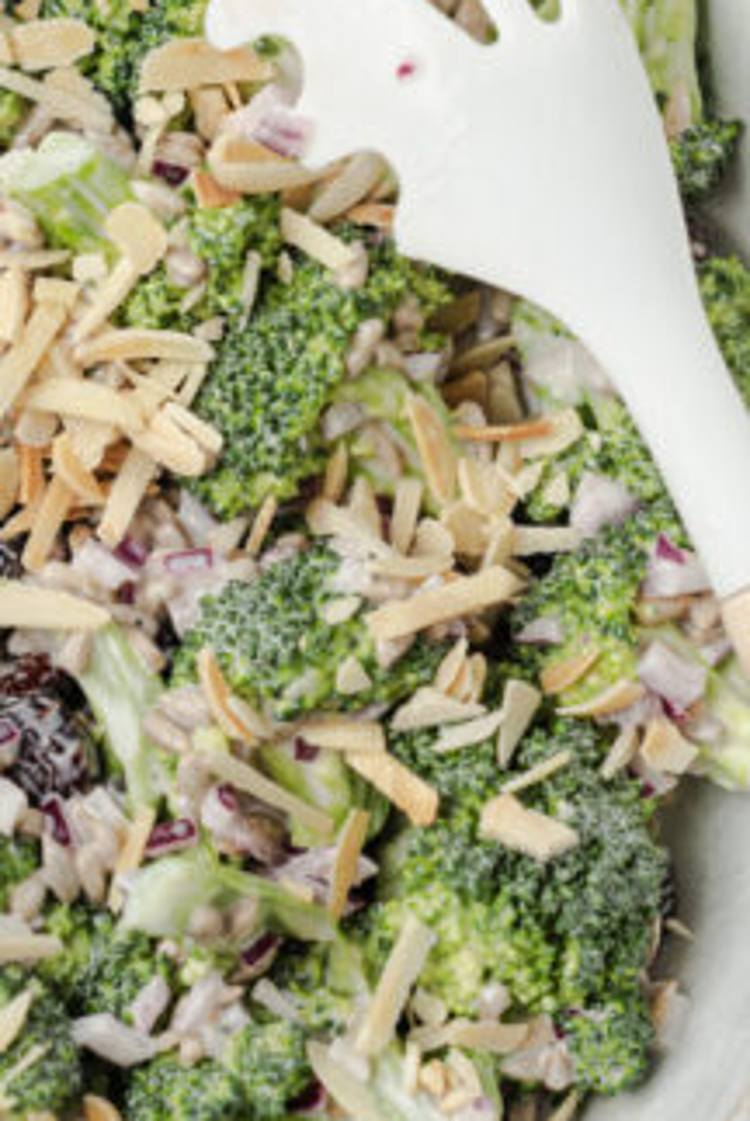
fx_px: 3617
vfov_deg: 17.5
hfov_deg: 11.8
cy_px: 288
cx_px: 174
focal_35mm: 116
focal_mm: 50
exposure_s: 1/40
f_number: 5.6
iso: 320
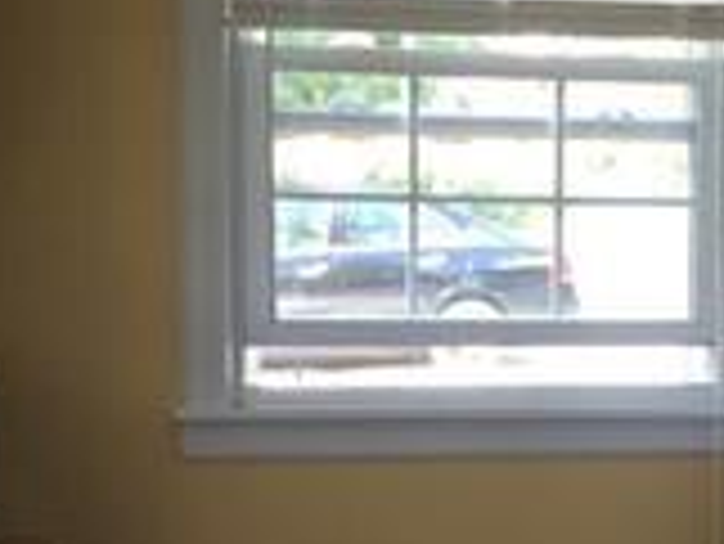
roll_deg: -0.2
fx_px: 2407
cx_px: 616
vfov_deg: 12.6
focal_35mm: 115
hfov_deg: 16.9
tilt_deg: -10.8
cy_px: 647
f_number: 2.2
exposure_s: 1/30
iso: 32
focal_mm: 4.15
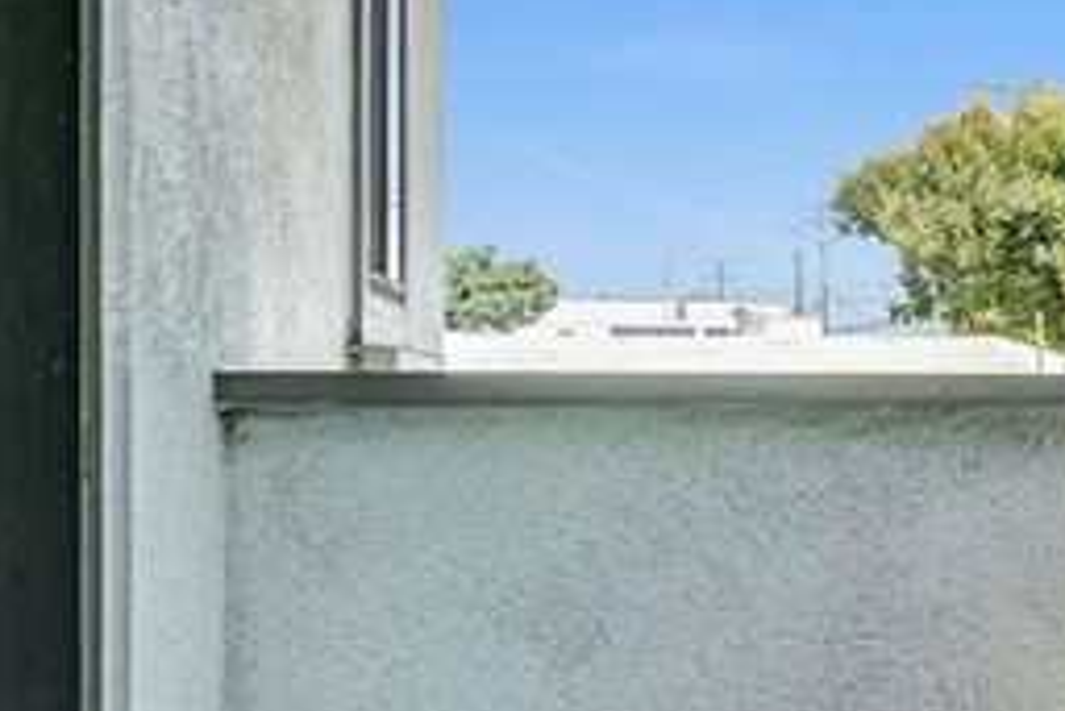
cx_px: 1656
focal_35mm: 60
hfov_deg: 24.6
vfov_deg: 22.6
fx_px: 1776
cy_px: 401
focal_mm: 10
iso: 400
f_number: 9
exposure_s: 1/125
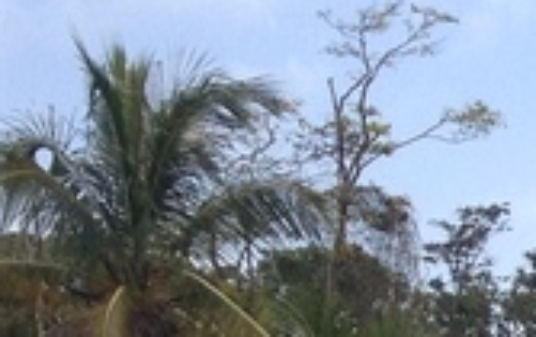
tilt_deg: -4.6
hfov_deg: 6.9
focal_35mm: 266
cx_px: 1756
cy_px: 812
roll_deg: +0.7
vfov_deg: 4.8
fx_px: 3892
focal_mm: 4.28
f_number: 2.4
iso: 50
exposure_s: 1/1842
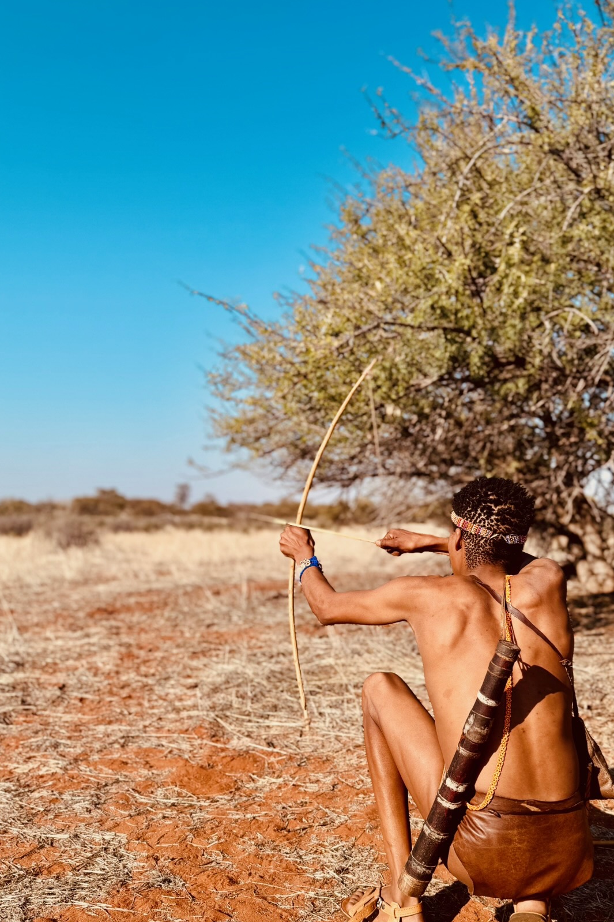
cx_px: 410
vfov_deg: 58.4
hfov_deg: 40.6
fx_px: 819
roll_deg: -1.1
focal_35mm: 32
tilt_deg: -1.6
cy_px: 533
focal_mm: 6.76
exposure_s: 1/3597
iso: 80
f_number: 1.78
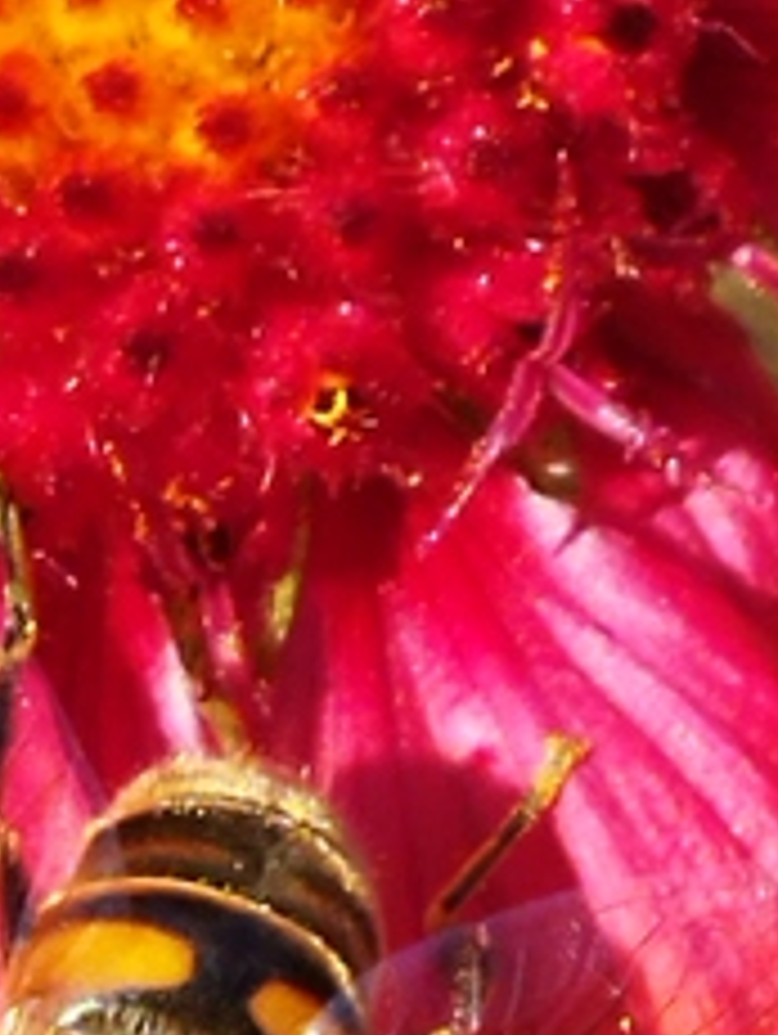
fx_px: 2243
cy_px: 882
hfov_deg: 19.5
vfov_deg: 25.3
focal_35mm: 75
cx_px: 157
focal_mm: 4.71
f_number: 1.79
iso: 100
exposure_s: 1/640
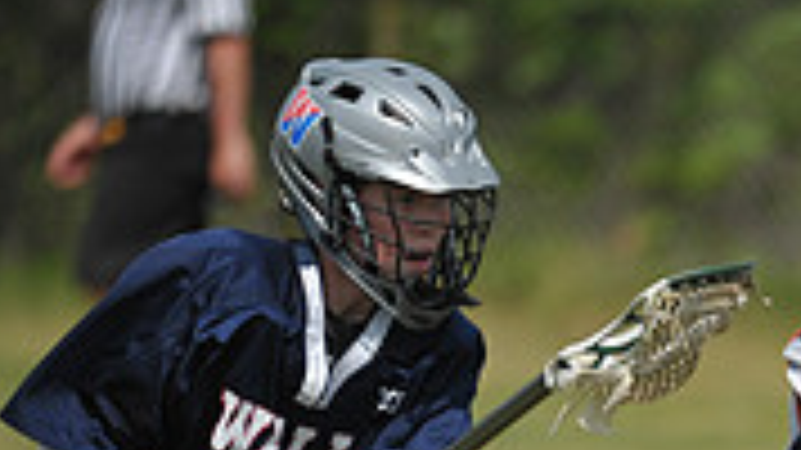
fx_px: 20256
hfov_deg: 2.3
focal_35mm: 954
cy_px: 698
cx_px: 999
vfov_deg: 1.3
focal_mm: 280
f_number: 4
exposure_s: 1/6400
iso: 640
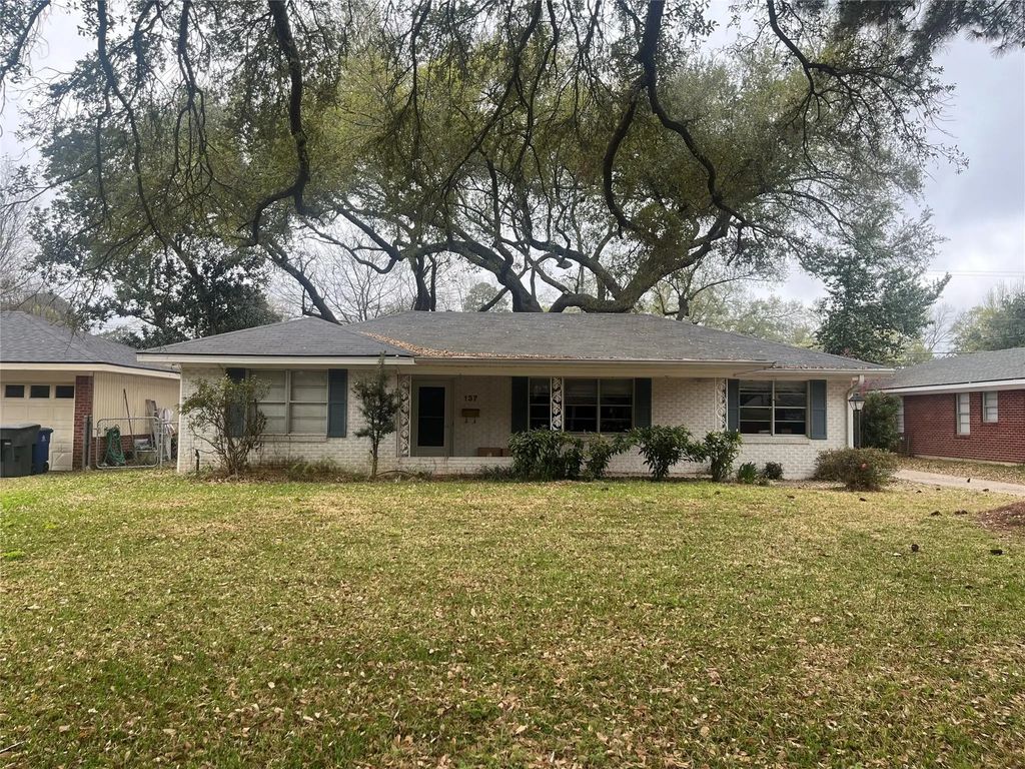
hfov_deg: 67.3
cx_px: 512
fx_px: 770
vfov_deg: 53.1
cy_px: 384
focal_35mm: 26
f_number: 1.6
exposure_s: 1/229
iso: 50
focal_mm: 5.1
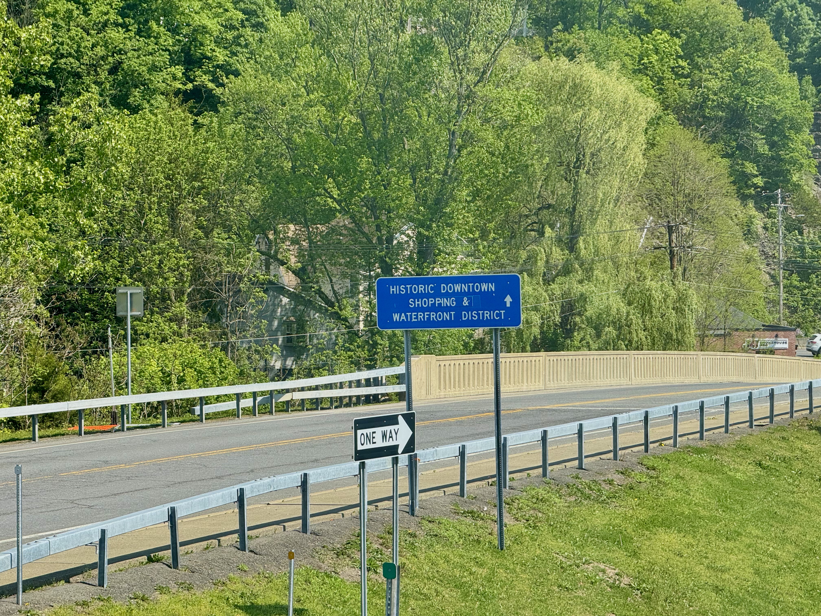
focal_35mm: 120
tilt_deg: -2.3
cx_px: 410
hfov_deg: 16.4
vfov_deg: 12.3
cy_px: 308
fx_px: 2846
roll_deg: +0.6
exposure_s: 1/776
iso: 50
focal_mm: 15.66
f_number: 2.8
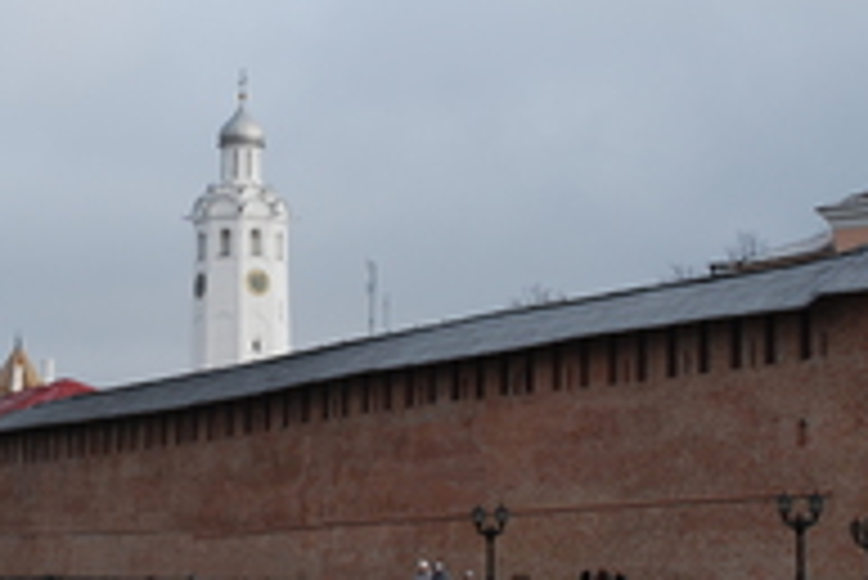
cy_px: 268
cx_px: 184
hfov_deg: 18.1
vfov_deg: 12.3
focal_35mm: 112
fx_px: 2702
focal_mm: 32
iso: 100
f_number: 6.3
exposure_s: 1/160
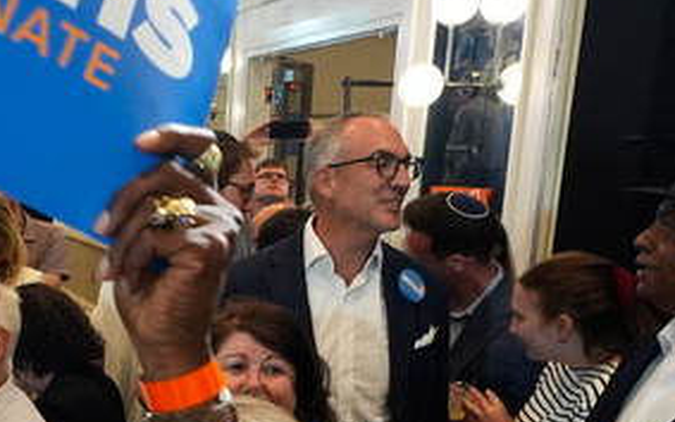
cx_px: -126
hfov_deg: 29.8
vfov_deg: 21.4
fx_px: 1086
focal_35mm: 59
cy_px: 393
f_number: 5
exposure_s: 1/60
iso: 2000
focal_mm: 16
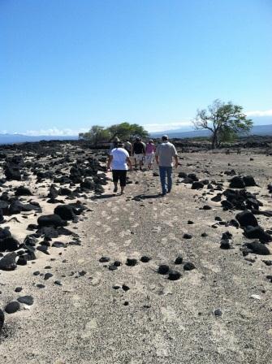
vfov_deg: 52.7
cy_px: 182
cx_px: 136
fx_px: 367
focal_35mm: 35
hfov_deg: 40.6
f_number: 2.8
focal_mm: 3.85
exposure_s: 1/1765
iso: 80
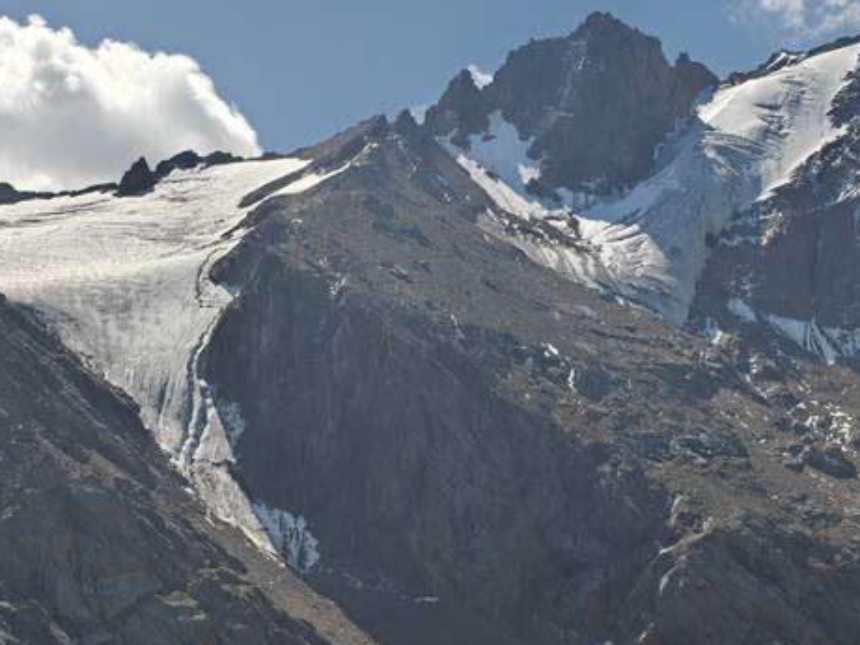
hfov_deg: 17.2
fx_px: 2833
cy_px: 261
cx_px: 349
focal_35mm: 114
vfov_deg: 13.0
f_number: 2.6
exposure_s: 1/932
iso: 80
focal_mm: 13.85
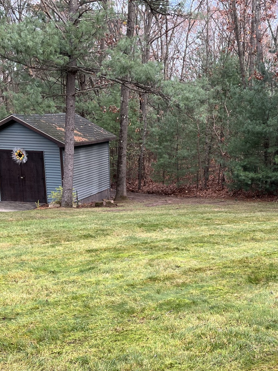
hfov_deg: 30.5
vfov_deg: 39.9
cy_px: 251
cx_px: 200
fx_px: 503
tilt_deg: -17.3
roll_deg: -1.9
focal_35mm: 47
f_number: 1.6
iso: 40
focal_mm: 5.1
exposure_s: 1/220
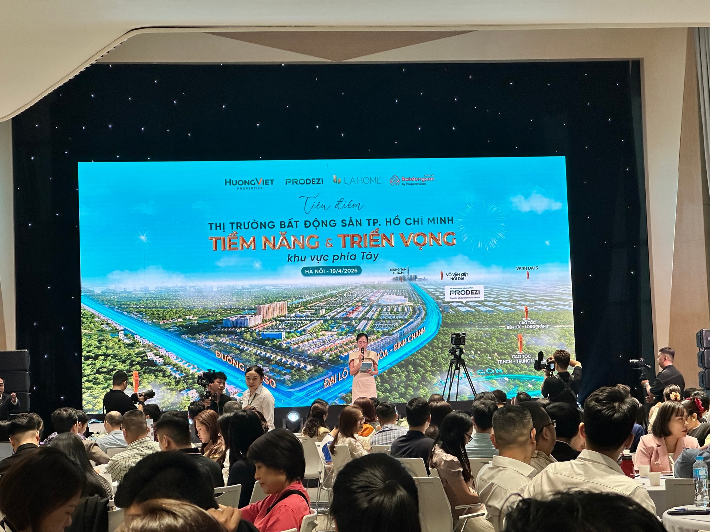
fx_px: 1579
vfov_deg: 19.1
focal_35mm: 77
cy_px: 266
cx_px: 355
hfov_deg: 25.3
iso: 160
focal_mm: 9
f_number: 2.8
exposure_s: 1/101
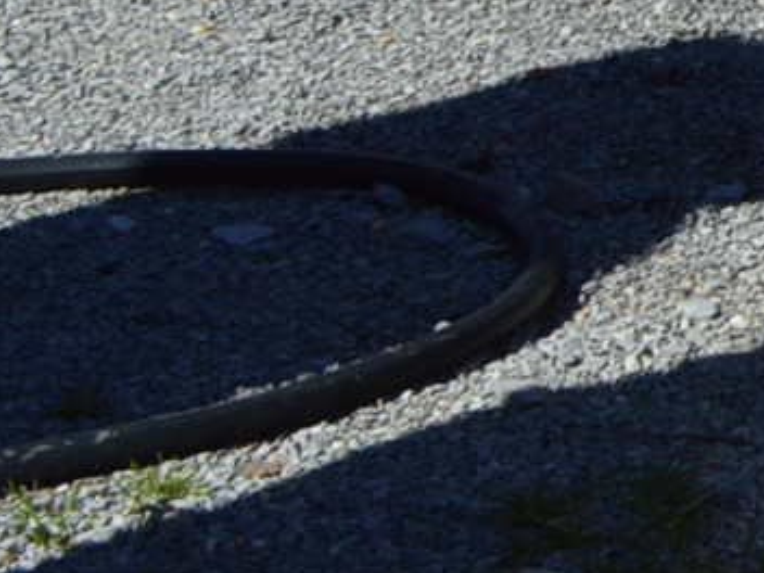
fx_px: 5981
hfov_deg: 6.2
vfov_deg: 5.0
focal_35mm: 271
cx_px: 2978
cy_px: -1587
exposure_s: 1/250
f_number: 8
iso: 100
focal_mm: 22
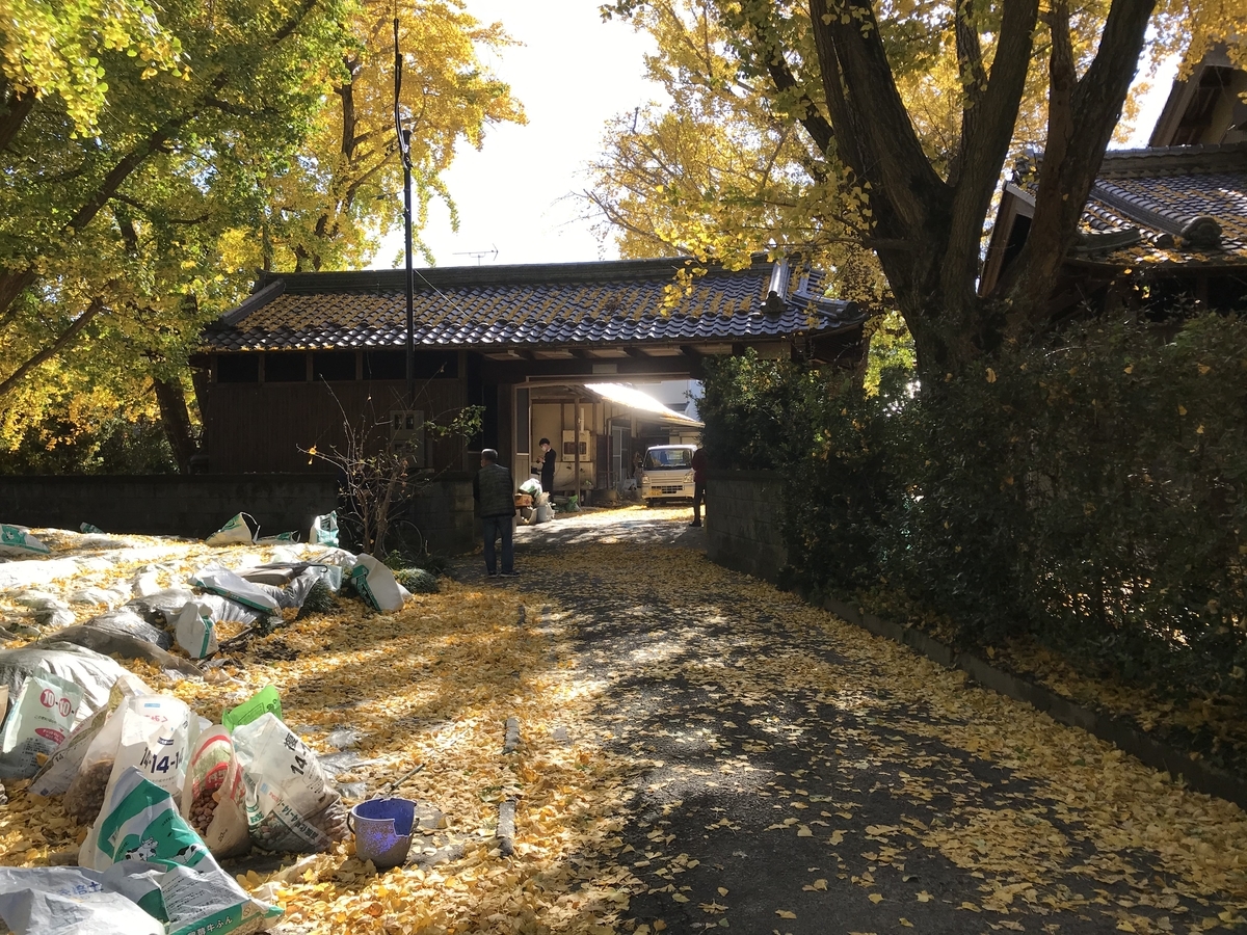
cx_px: 624
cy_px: 468
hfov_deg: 63.4
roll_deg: +0.3
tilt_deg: -0.6
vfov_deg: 49.7
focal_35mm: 28
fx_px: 1009
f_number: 1.8
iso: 20
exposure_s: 1/870
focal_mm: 3.99
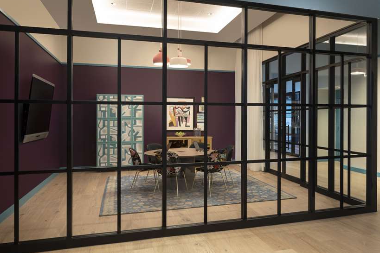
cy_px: 106
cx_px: 237
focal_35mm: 30
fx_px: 317
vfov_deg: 43.5
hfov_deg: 61.1
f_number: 11
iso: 100
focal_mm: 24
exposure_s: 1.6
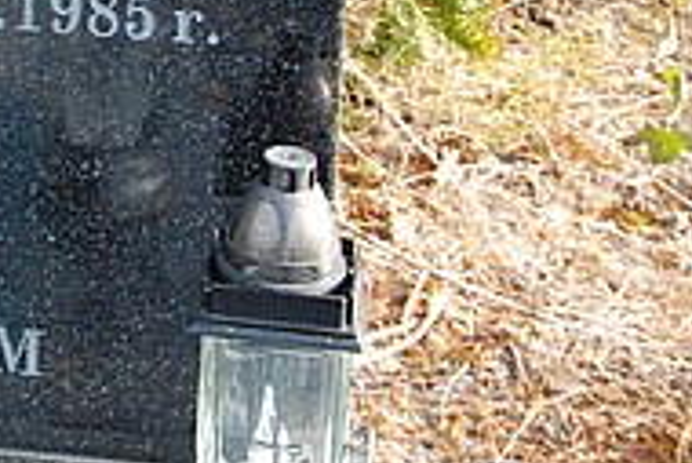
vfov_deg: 6.4
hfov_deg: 9.4
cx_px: -353
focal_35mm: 212
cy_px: -146
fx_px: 4078
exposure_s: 1/250
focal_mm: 42
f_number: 8
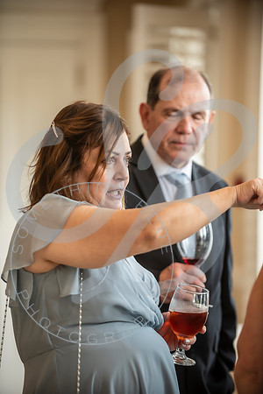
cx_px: 132
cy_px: 197
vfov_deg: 13.2
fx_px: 1698
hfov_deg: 8.9
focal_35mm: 155
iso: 500
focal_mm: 155
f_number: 2.8
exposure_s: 1/250
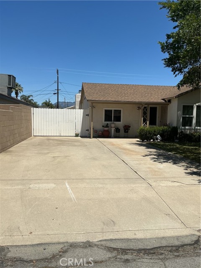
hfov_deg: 48.2
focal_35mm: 29
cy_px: 134
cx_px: 100
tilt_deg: -4.2
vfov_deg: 61.7
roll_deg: -0.7
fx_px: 225
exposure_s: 1/3322
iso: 25
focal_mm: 3
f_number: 1.8
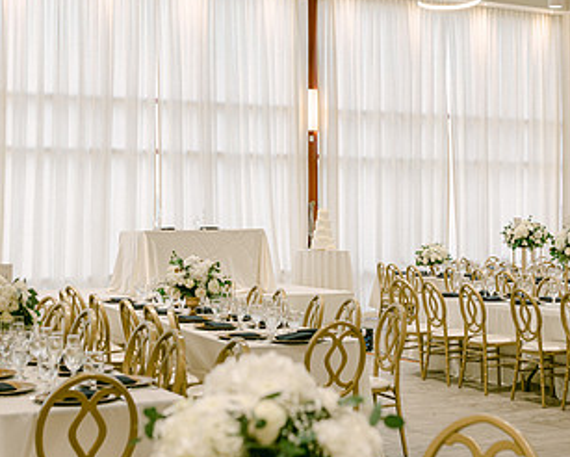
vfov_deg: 24.6
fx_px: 1047
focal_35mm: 62
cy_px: 202
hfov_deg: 30.5
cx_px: 295
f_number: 2.8
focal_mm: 35
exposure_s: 1/125
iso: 160
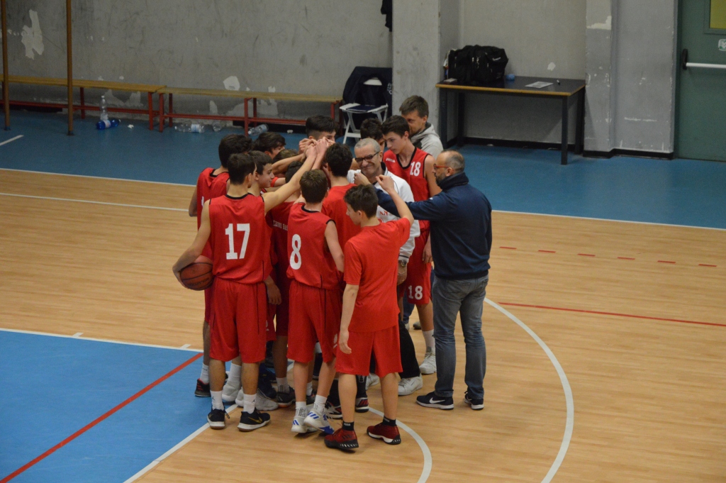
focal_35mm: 128
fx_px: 2569
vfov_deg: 10.7
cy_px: 242
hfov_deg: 16.1
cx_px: 363
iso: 3200
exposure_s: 1/80
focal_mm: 85
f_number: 5.6
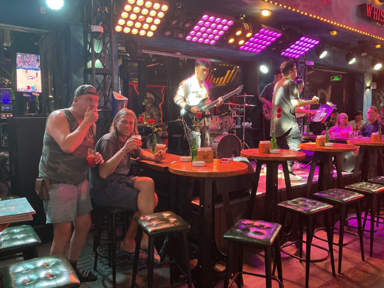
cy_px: 144
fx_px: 322
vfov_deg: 48.2
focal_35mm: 29
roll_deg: +1.3
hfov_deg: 61.7
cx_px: 192
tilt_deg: -5.4
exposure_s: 1/50
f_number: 1.8
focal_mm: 3
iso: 200
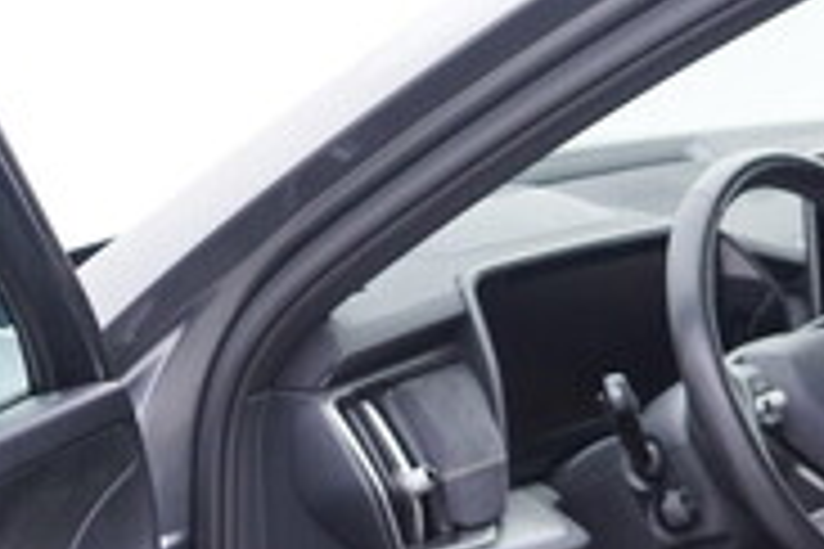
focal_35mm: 108
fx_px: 2472
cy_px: 592
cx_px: 549
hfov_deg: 18.9
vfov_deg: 12.5
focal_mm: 24
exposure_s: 1/40
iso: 160
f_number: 2.8
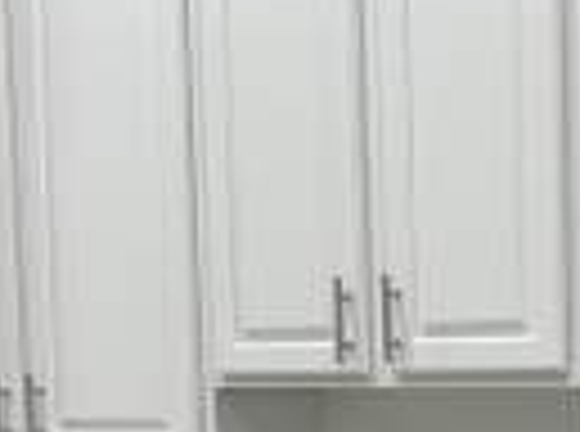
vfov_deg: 14.6
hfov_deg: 19.6
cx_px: 593
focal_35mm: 97
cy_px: 536
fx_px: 1621
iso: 64
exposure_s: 1/120
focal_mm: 5.7
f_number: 1.5
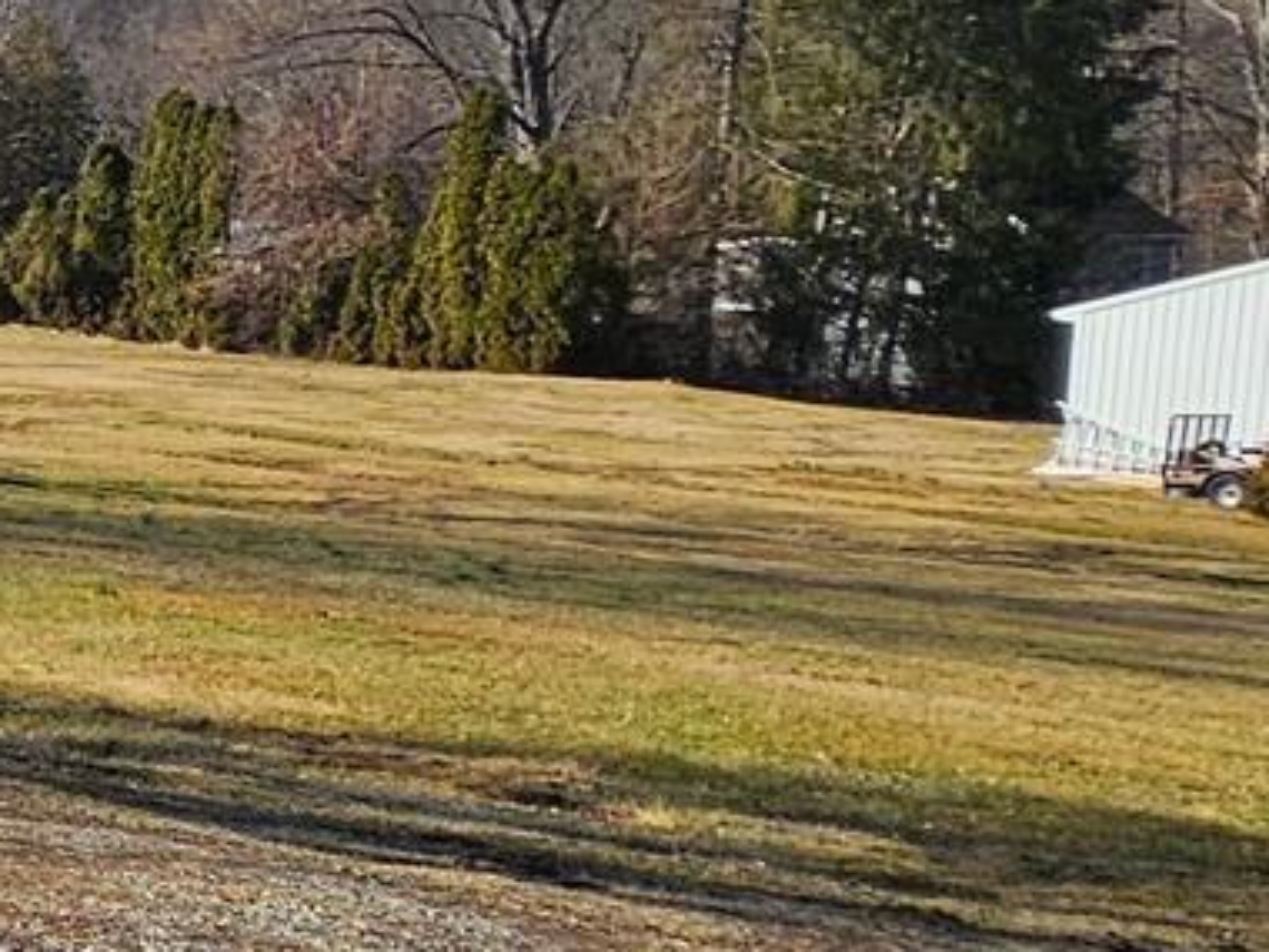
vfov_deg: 21.0
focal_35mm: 70
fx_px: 2566
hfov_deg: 18.6
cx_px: -1239
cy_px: 421
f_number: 2.2
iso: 50
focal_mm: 2.2
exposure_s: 1/2346
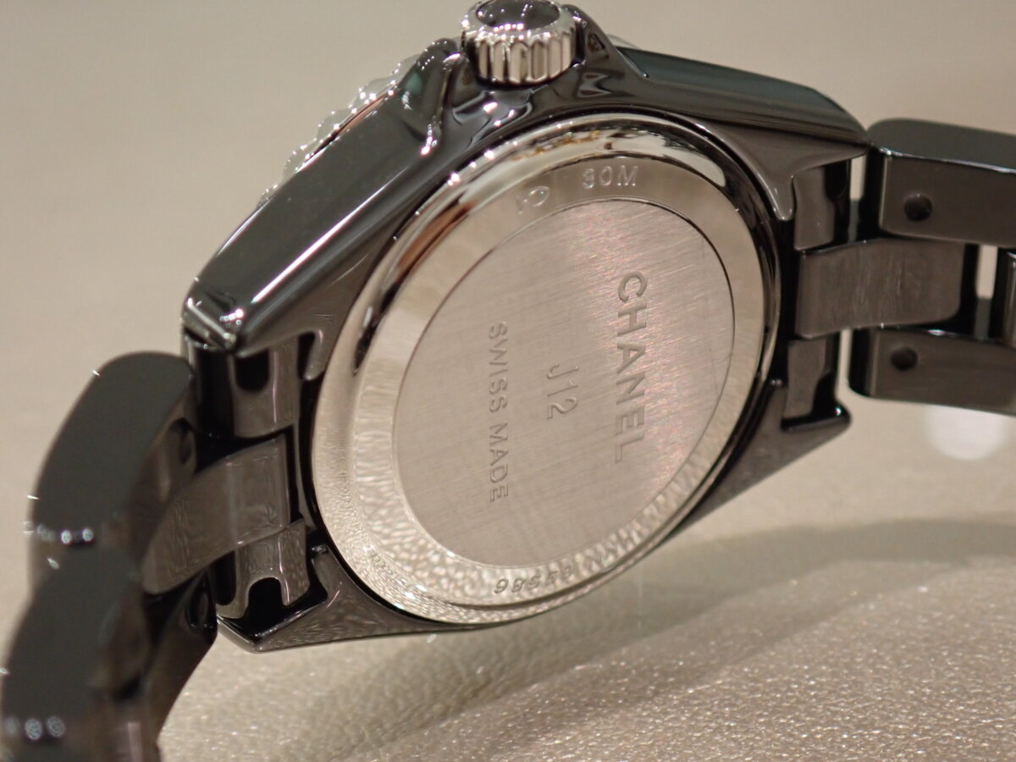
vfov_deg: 14.8
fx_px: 2935
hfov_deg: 19.6
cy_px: 381
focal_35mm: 100
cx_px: 508
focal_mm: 18
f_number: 4.9
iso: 500
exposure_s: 1/100
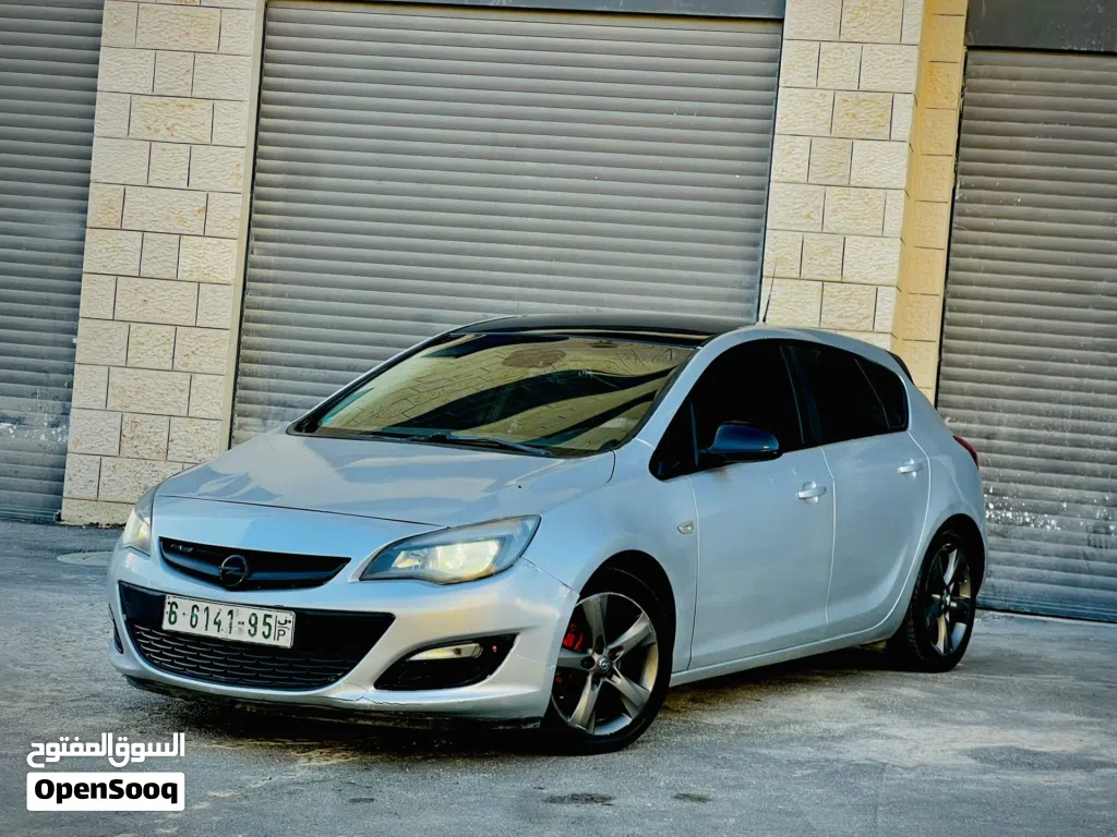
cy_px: 418
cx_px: 558
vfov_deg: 19.1
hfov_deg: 25.3
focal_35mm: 77
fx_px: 2485
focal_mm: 9
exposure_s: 1/120
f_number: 2.8
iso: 40
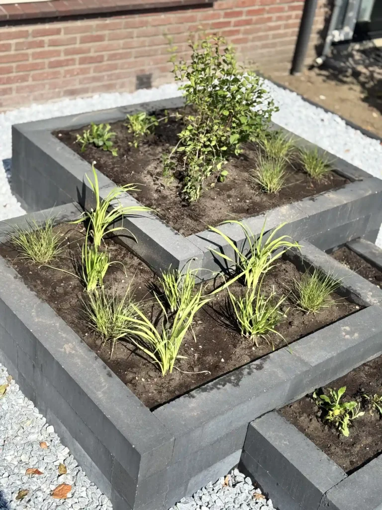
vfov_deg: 39.7
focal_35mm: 48
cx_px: 191
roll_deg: -9.8
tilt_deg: -31.8
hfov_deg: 30.3
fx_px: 706
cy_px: 255
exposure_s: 1/3257
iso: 64
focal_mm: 6.76
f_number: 1.78
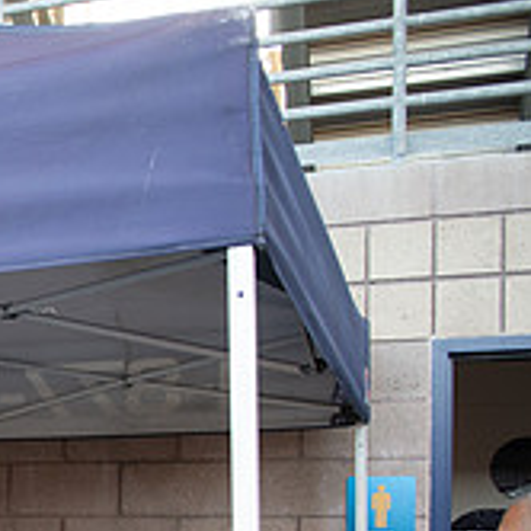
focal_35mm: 80
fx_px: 1388
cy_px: 561
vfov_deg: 20.8
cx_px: -390
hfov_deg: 17.9
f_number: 2.8
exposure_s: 1/125
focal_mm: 27
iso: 250
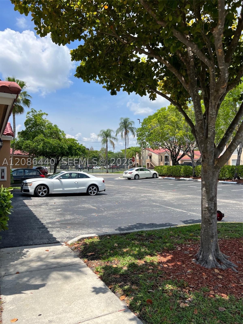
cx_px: 122
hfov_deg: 53.1
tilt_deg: +2.6
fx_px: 243
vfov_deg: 67.3
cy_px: 162
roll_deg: +1.0
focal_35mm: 26
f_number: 1.5
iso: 50
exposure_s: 1/3968
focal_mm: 5.7
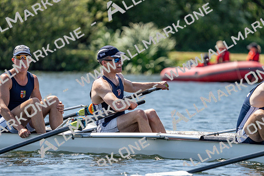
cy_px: 88
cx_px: 132
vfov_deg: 3.5
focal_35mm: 394
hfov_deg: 5.2
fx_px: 2890
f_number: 6.3
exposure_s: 1/2000
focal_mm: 394
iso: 500
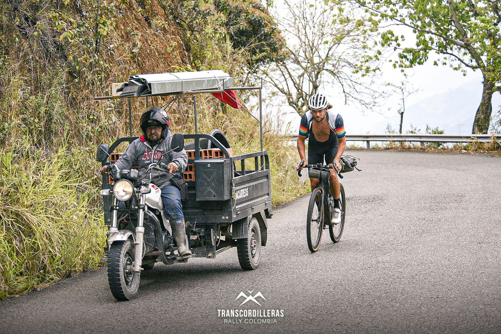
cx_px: 250
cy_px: 167
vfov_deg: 15.9
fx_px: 1197
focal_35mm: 86
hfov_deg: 23.6
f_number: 5.6
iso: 800
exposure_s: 1/1600
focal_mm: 86
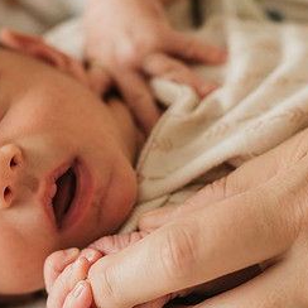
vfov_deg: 17.1
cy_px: 229
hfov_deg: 17.2
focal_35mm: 101
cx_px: 146
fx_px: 1017
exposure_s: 1/320
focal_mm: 50
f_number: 2.8
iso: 1600
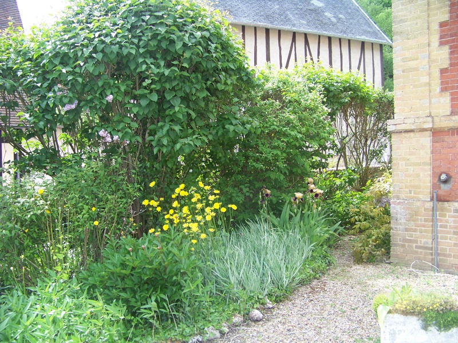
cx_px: 229
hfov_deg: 51.4
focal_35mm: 36
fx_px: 476
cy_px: 172
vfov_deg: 39.7
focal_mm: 5.85
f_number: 2.8
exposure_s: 1/200
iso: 66
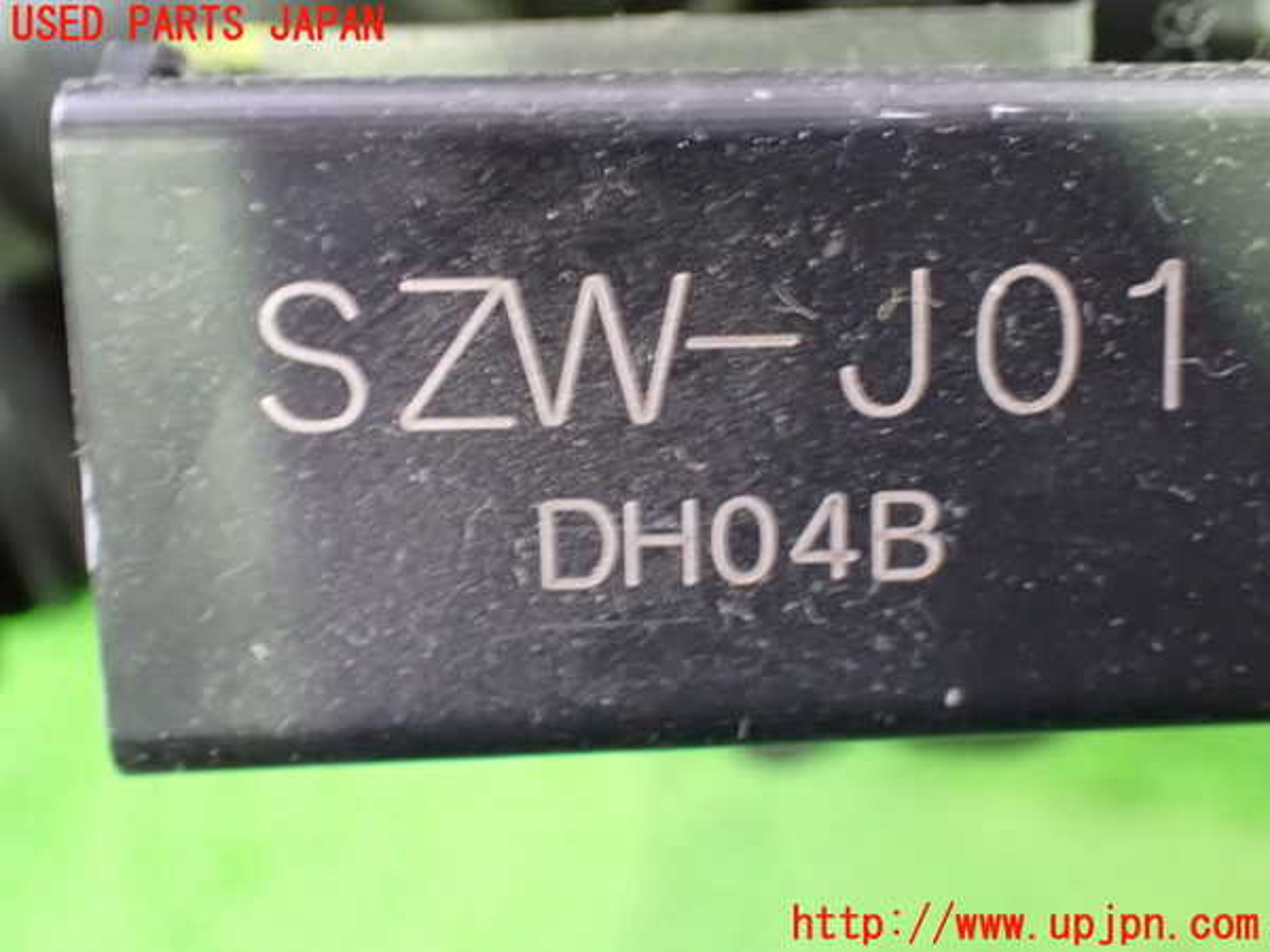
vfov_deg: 30.9
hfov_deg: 40.4
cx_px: 635
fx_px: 1724
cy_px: 476
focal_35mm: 47
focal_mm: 8.4
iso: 1600
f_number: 3.1
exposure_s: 1/13
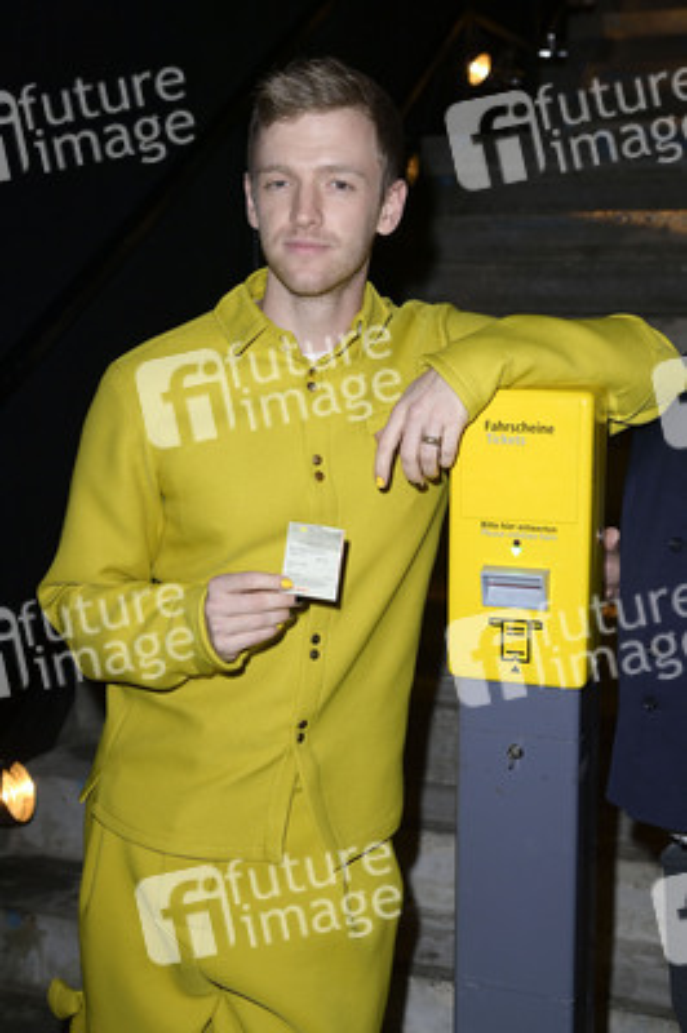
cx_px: 344
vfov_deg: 38.2
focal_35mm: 52
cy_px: 516
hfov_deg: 25.9
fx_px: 1491
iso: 1250
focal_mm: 52
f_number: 5.6
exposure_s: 1/80
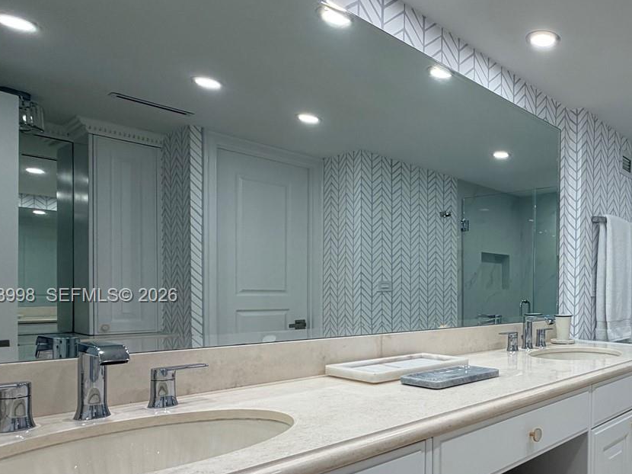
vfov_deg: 50.8
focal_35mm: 27
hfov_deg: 57.6
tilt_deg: -0.9
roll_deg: -1.3
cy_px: 296
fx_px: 493
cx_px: 550
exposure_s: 1/120
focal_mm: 2.22
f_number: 2.2
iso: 80
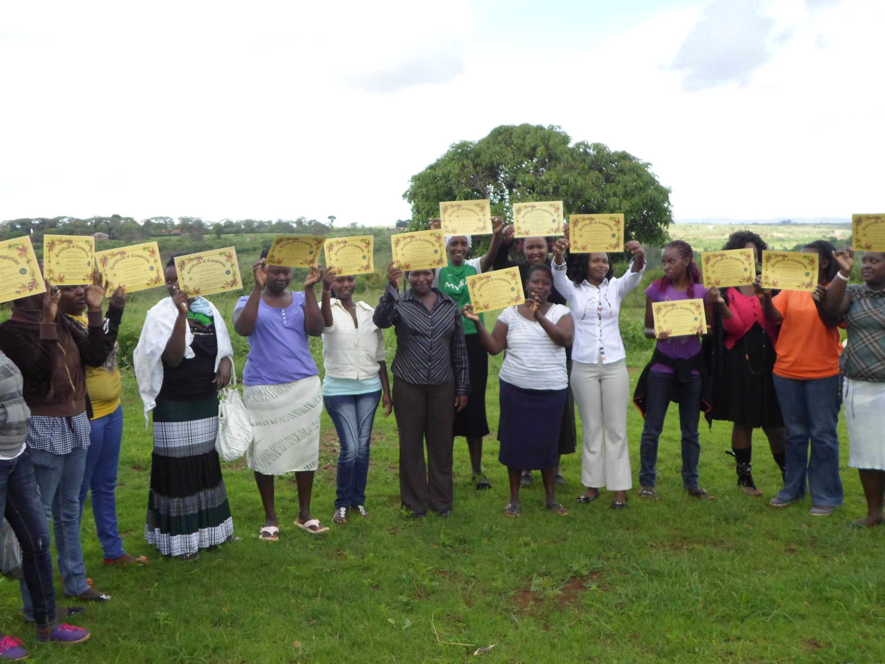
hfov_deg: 51.4
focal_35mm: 36
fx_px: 920
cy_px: 332
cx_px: 442
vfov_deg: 39.7
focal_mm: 6.5
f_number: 3
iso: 120
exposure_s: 1/500
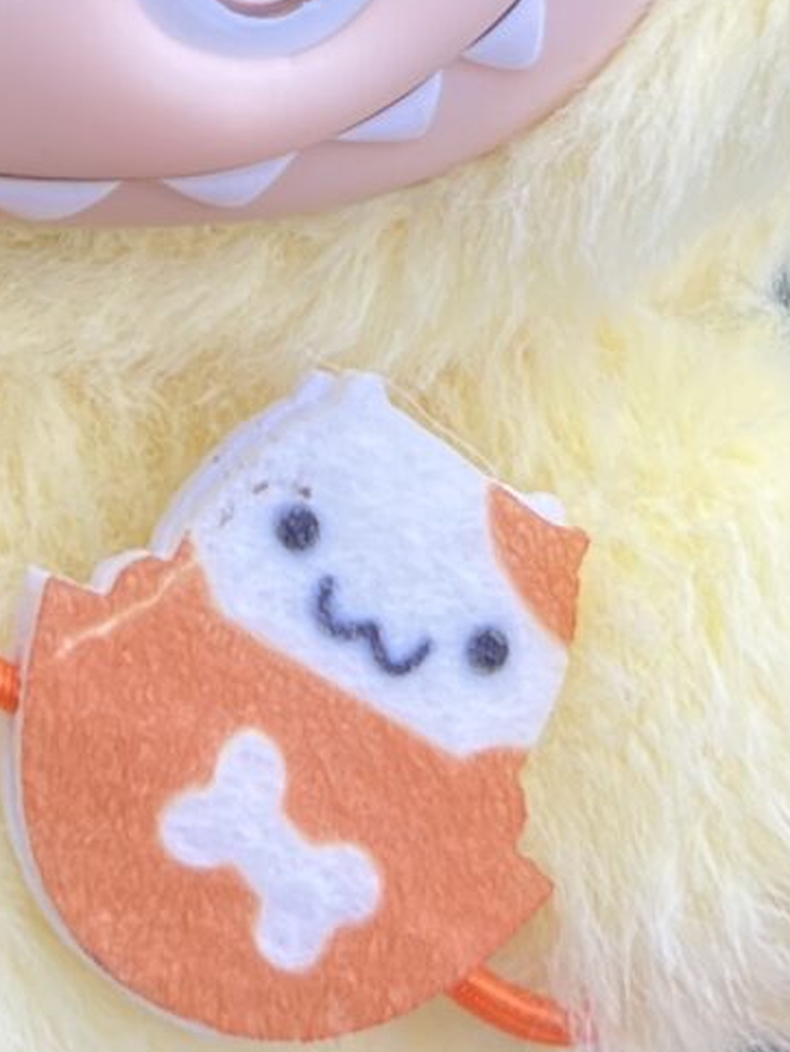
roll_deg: -4.3
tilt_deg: -8.6
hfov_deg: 10.7
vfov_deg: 13.8
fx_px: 4196
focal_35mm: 138
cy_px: -277
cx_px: 7
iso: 50
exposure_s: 1/621
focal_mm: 5.7
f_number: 1.5
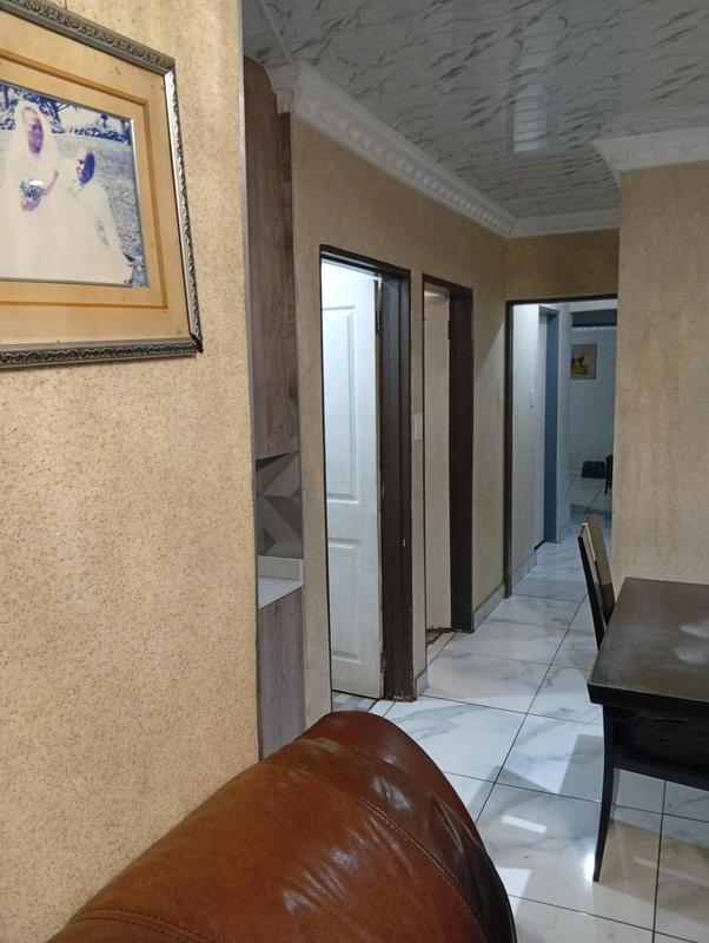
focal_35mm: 26
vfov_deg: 67.2
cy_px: 472
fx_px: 709
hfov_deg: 53.2
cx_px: 354
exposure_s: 1/25
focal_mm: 3.96
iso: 571
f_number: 1.8
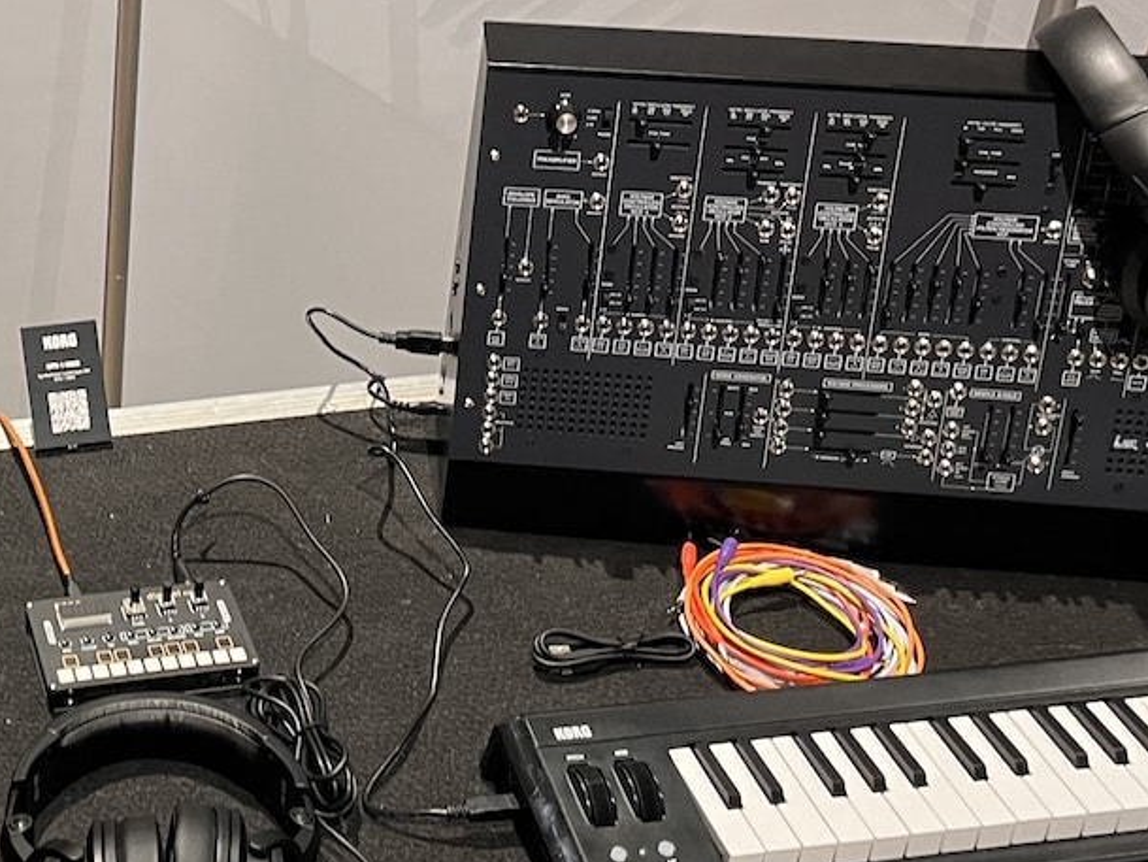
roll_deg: +0.0
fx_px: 2123
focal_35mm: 64
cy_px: 301
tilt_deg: -31.7
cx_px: 60
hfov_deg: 28.8
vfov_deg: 22.9
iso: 320
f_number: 1.6
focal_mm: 5.1
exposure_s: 1/50
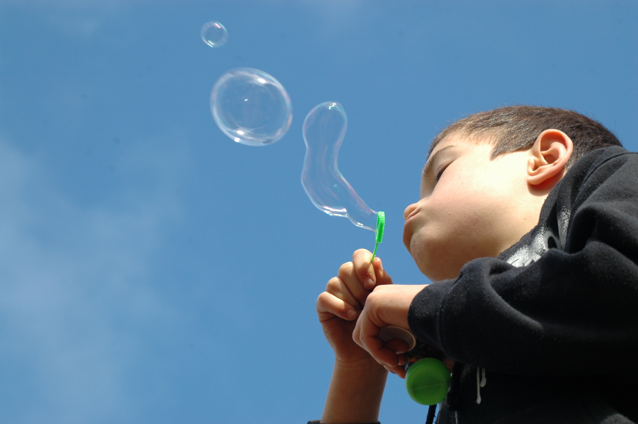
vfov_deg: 13.0
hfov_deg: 19.5
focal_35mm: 105
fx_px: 1859
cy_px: 212
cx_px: 319
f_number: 8
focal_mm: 70
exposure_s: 1/250
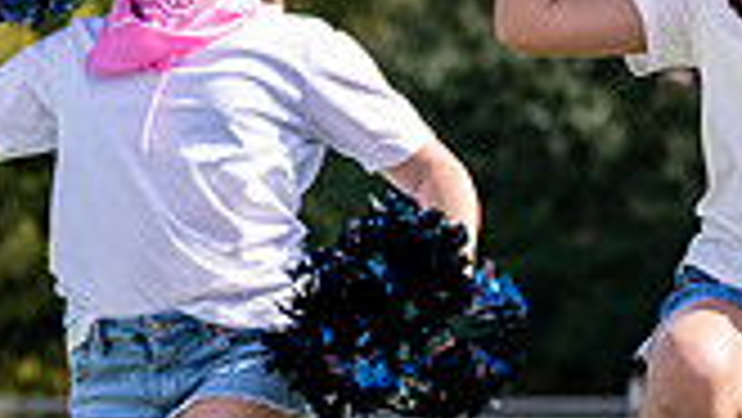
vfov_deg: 3.2
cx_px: 756
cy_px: 190
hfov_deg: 5.7
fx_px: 7382
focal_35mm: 375
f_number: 2.8
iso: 250
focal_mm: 70
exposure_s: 1/4000
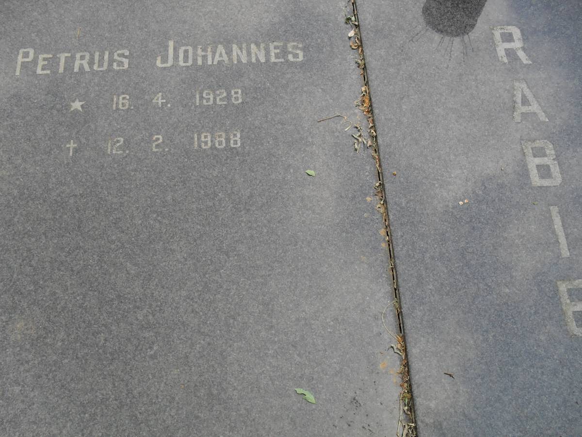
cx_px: 291
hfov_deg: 52.6
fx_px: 588
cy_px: 218
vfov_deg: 40.7
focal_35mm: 35
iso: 100
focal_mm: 6.3
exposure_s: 1/350
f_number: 3.2
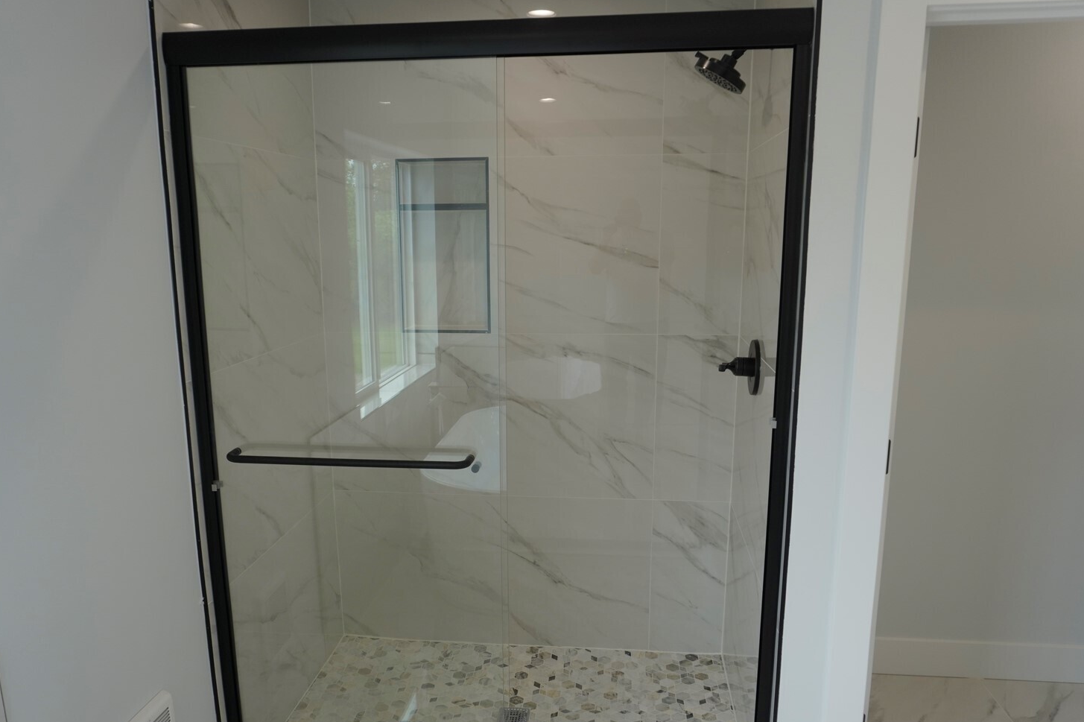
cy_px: 415
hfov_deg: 65.5
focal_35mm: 28
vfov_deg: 46.2
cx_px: 515
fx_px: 843
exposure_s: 1/160
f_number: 4
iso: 250
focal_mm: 16
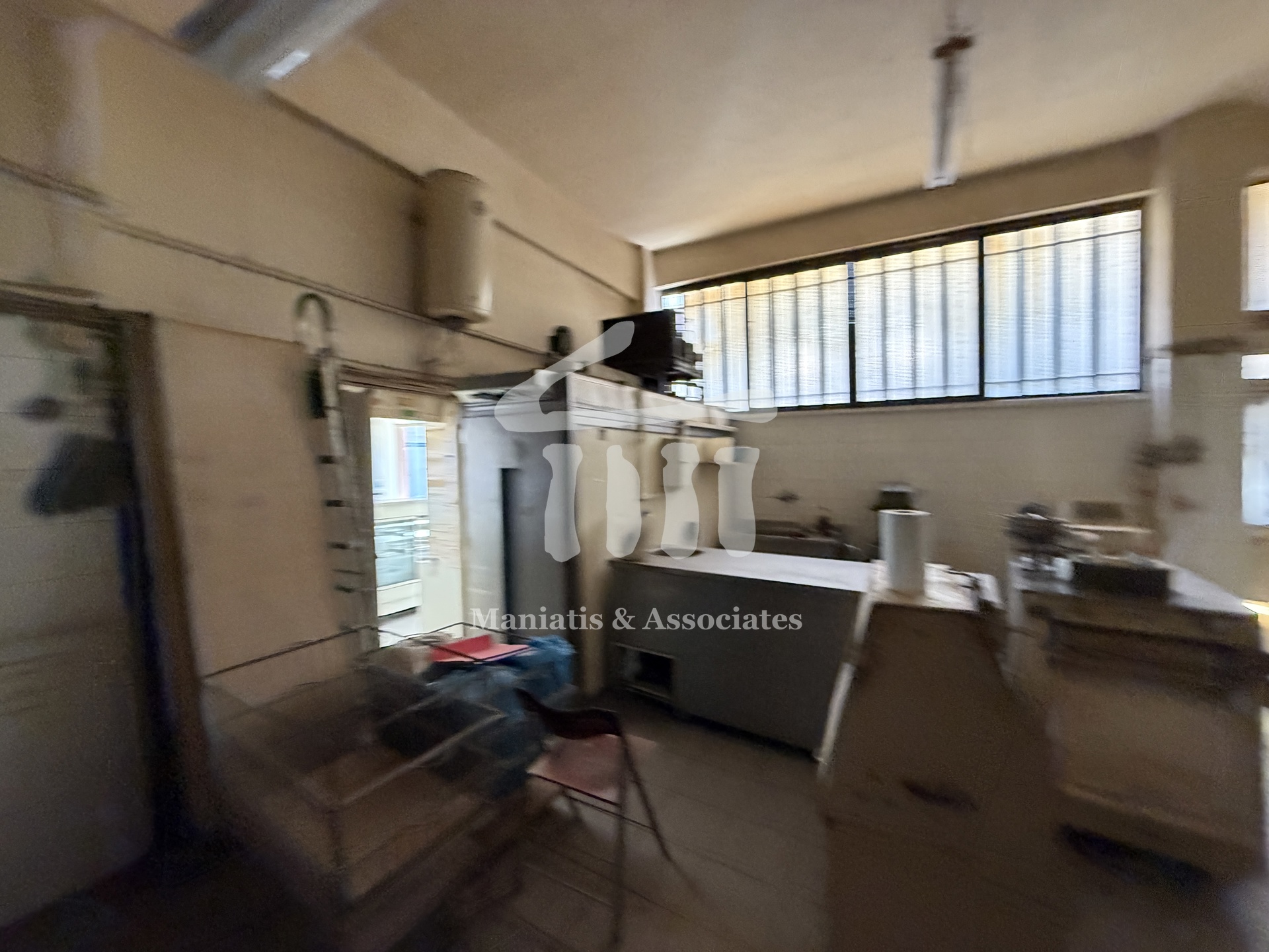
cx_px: 634
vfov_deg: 85.7
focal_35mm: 14
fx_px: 513
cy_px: 476
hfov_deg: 102.1
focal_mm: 2.22
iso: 320
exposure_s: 1/69
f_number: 2.2
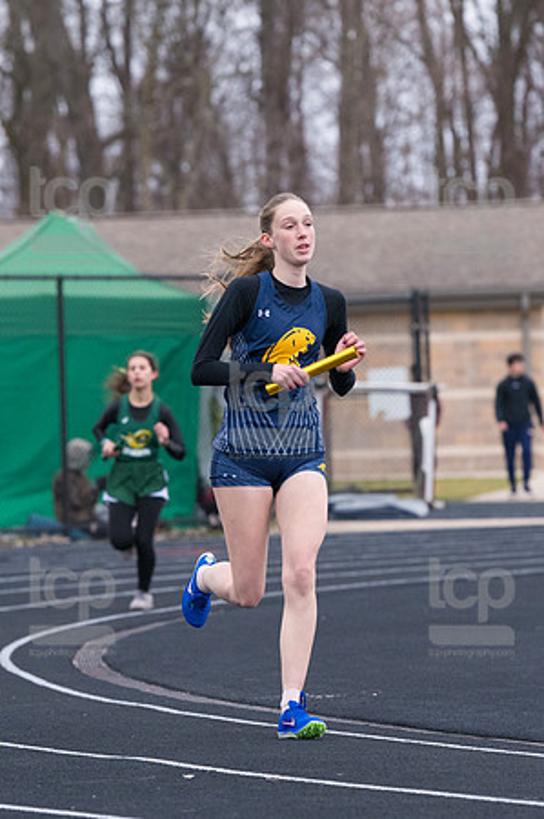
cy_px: 410
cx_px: 272
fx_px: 6134
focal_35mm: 270
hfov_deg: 5.1
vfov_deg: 7.6
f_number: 5
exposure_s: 1/1600
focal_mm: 180
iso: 2000
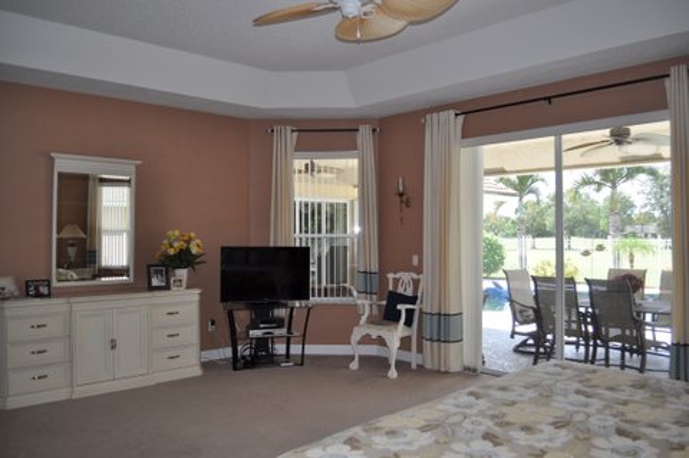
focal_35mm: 27
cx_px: 344
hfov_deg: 67.4
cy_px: 229
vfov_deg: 47.8
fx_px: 516
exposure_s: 1/200
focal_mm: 18
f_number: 3.5
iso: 200
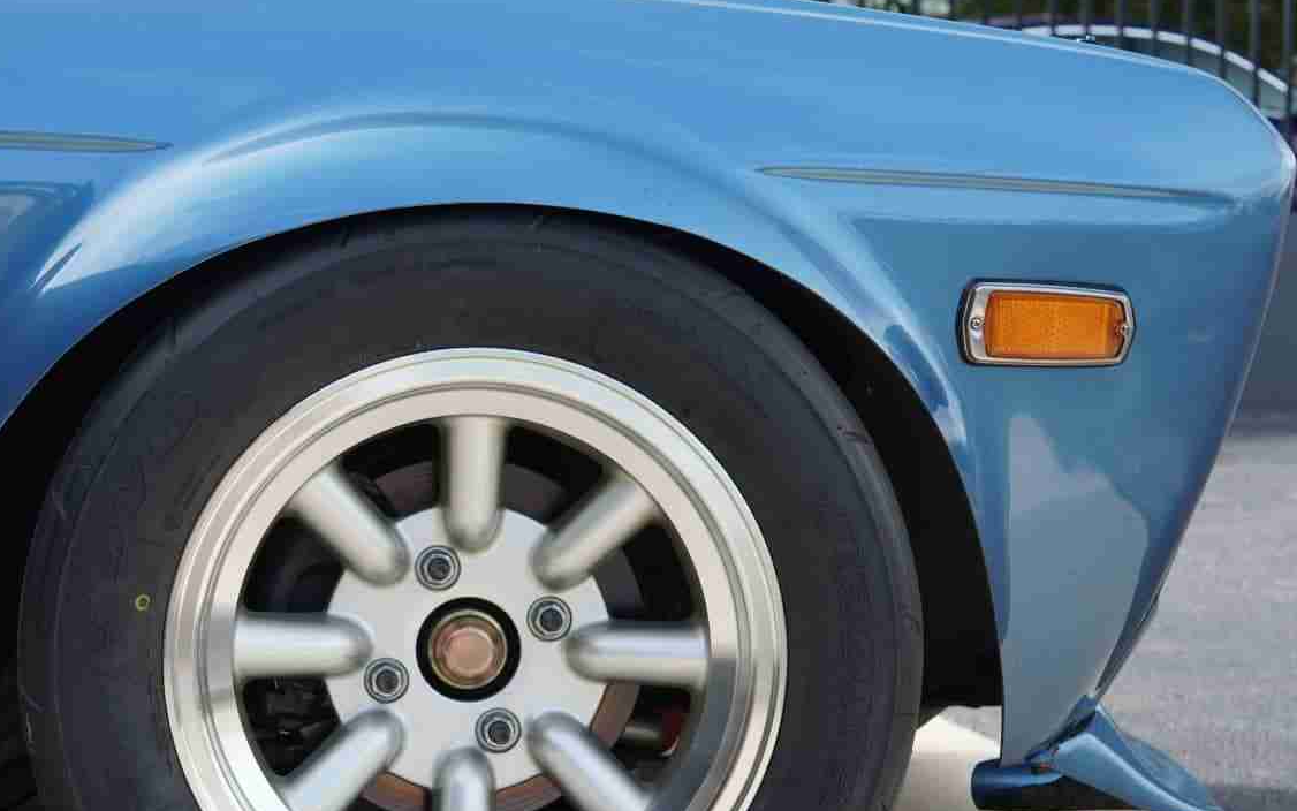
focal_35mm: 66
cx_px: 462
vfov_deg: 19.6
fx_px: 2333
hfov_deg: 30.9
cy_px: 579
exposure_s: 1/80
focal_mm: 30
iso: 100
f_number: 4.5
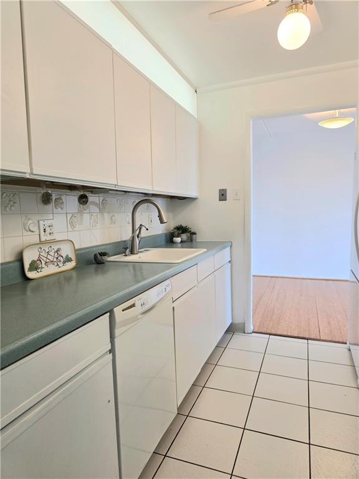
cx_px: 180
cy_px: 240
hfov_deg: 58.9
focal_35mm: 23
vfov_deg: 73.9
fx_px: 318
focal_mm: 6.3
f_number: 1.7
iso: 100
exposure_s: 1/120
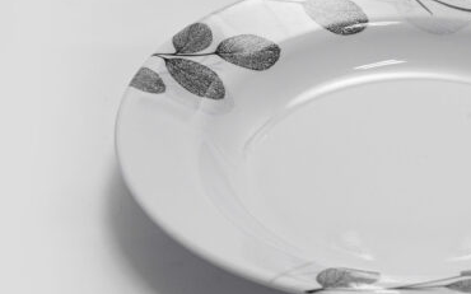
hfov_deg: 15.3
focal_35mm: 135
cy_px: 127
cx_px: 425
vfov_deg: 9.7
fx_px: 1732
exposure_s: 1/100
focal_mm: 70
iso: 3200
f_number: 13
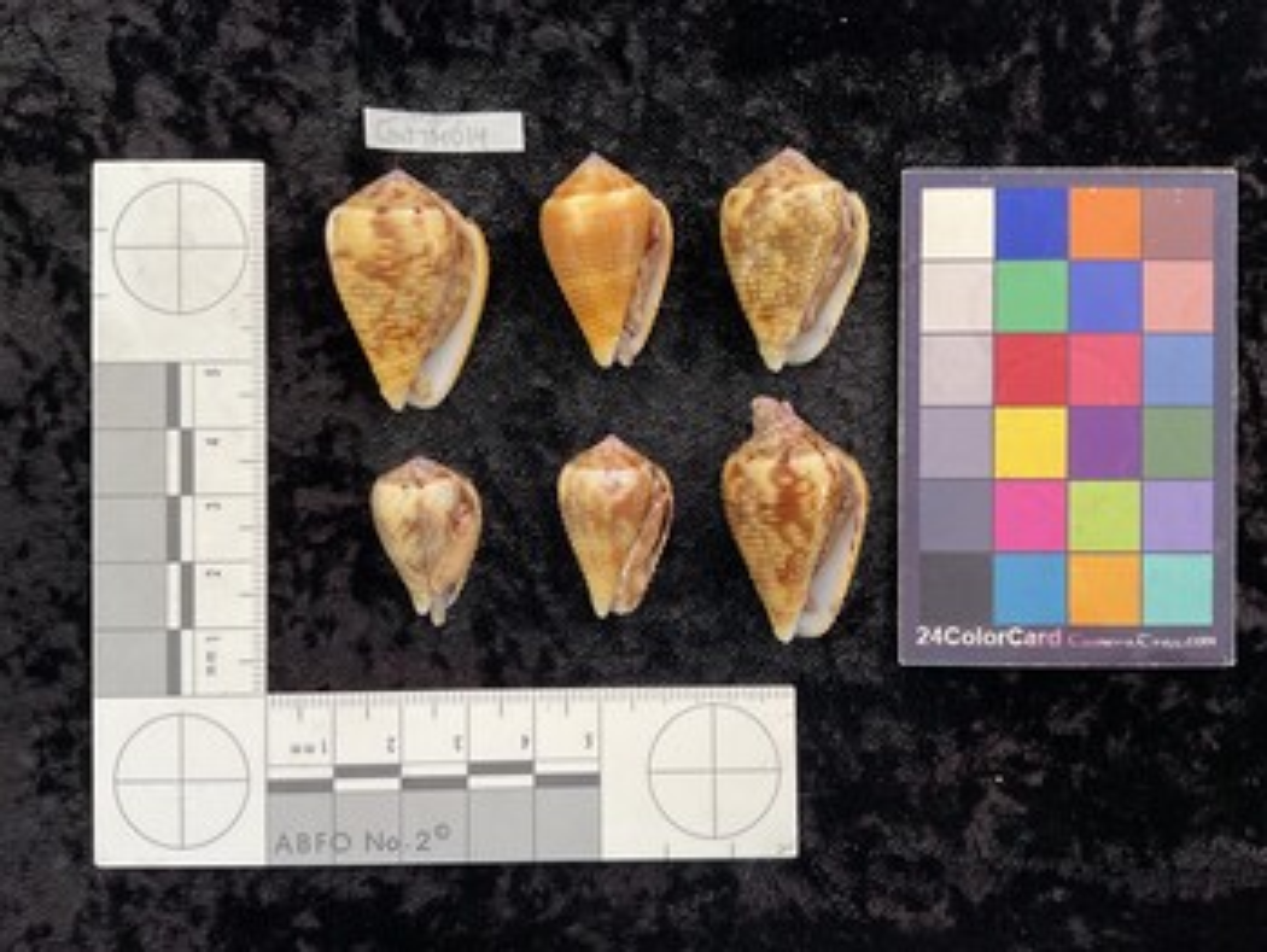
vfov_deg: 48.3
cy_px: 476
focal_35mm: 29
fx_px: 1062
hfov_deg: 61.6
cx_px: 634
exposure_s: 1/50
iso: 64
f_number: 1.8
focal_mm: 3
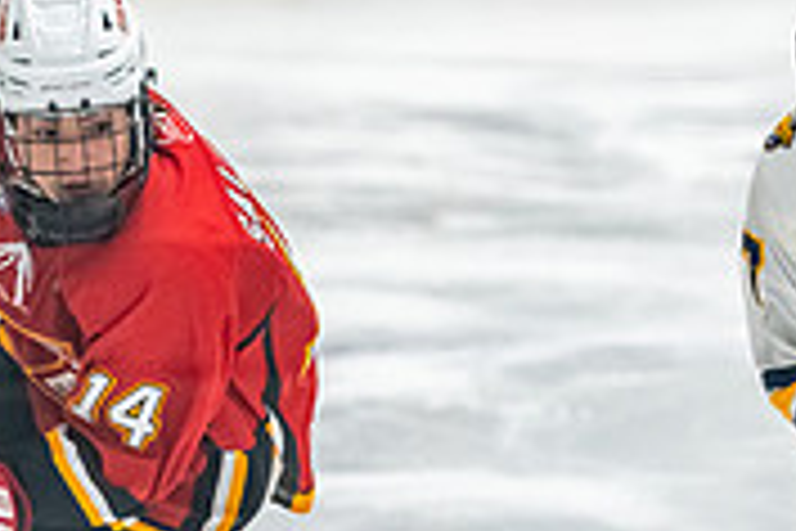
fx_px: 7760
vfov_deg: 3.9
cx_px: 101
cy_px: 754
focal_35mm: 351
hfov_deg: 5.9
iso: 3200
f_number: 2.8
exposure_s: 1/800
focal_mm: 105
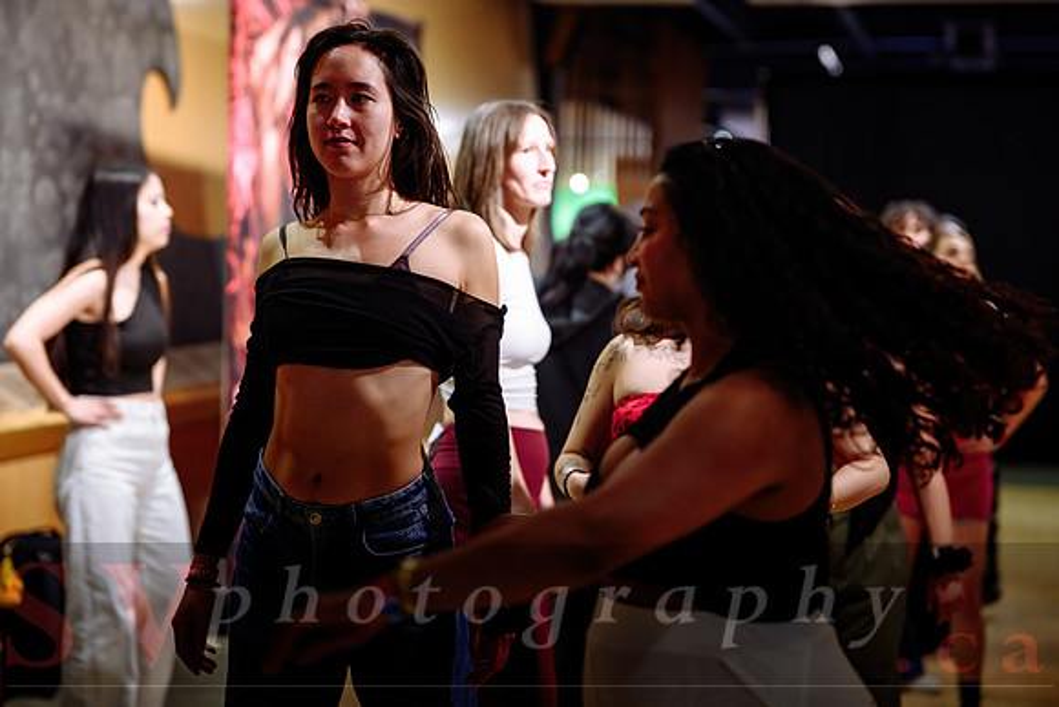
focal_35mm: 80
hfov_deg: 25.3
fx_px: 2362
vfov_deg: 17.0
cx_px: 522
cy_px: 303
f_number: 2
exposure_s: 1/125
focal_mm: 70
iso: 1600
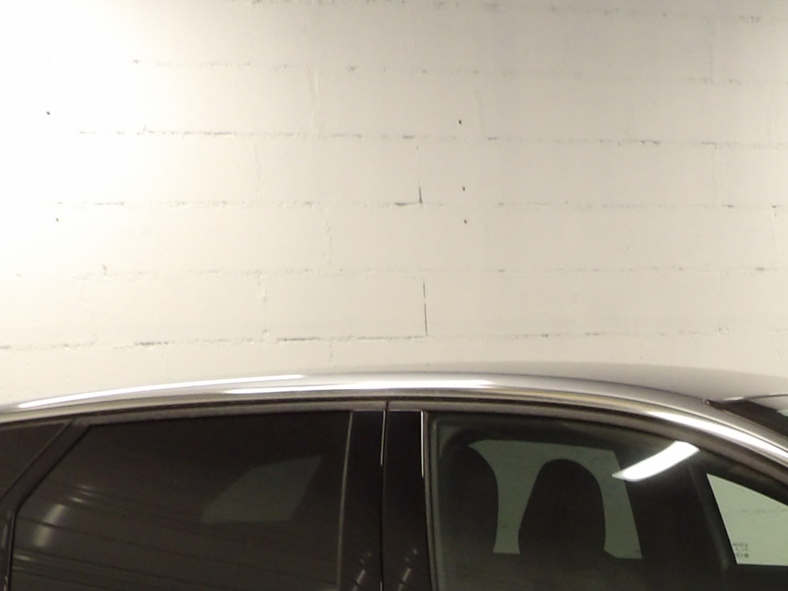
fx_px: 1981
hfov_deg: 21.8
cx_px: 763
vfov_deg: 16.3
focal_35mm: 87
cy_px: 718
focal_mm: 5
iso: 200
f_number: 3.4
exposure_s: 1/23
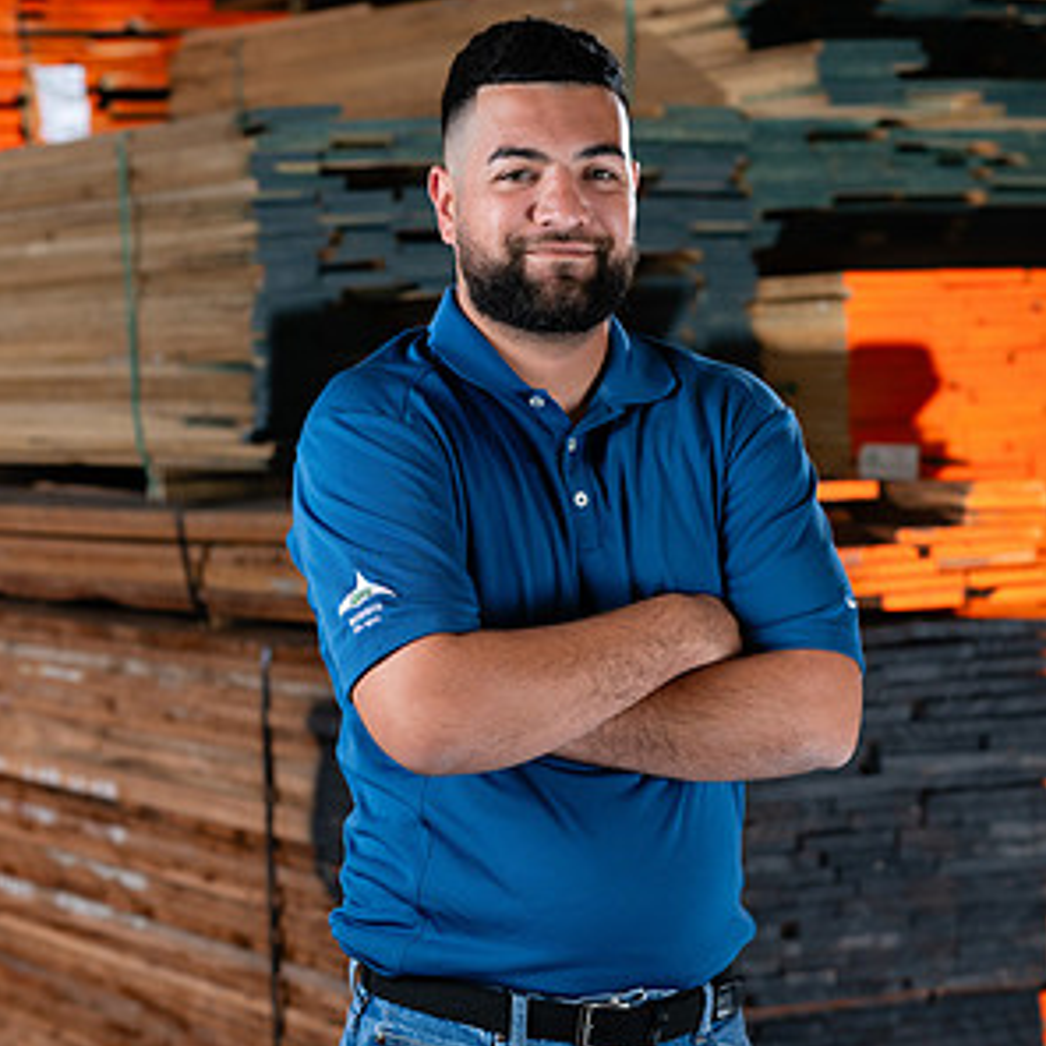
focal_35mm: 110
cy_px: 693
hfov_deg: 15.8
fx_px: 3761
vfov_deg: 15.8
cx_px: 519
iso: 400
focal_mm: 85
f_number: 5.6
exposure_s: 1/60
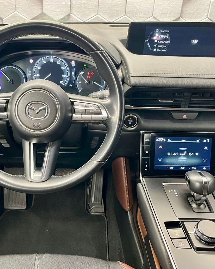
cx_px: 83
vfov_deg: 52.8
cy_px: 135
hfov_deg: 43.1
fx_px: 270
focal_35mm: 34
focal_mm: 5.1
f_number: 1.6
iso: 320
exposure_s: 1/56
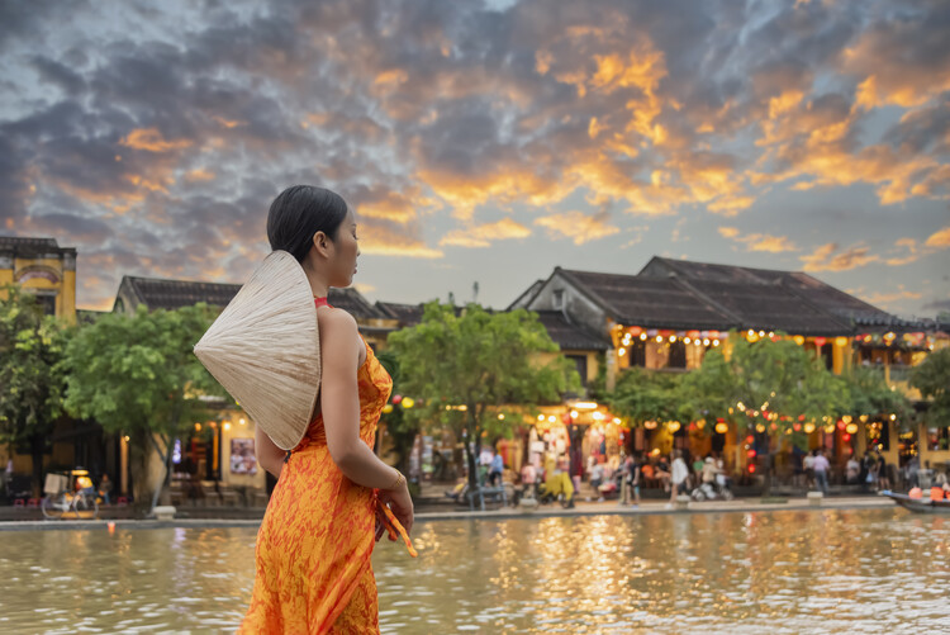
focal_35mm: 48
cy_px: 318
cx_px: 475
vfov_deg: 28.1
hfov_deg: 41.1
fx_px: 1267
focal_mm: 48
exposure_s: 1/60
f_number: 4.2
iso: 640
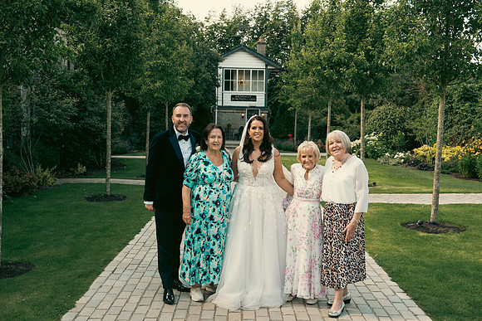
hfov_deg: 47.4
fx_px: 549
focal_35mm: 41
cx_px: 241
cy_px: 160
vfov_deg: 32.6
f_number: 5.6
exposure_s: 1/500
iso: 640
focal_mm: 41
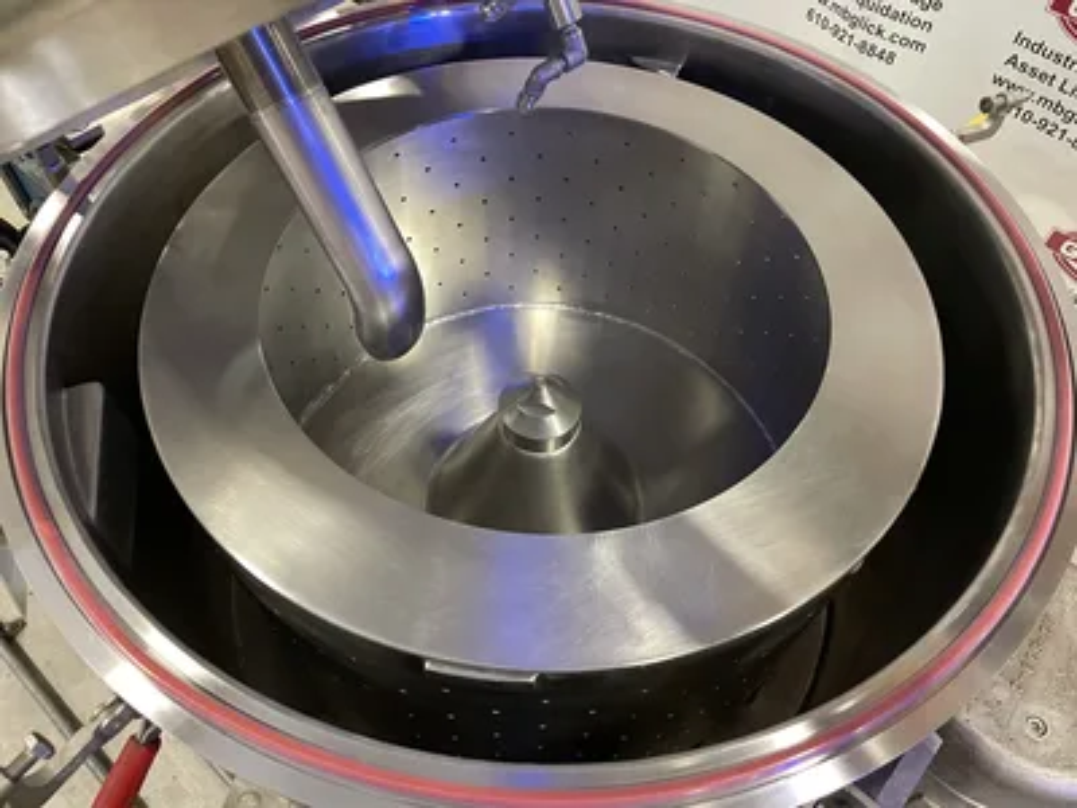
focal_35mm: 26
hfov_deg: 67.3
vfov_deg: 53.1
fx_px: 809
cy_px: 404
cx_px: 538
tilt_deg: -53.0
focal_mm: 4.2
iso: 500
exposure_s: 1/40
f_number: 1.6
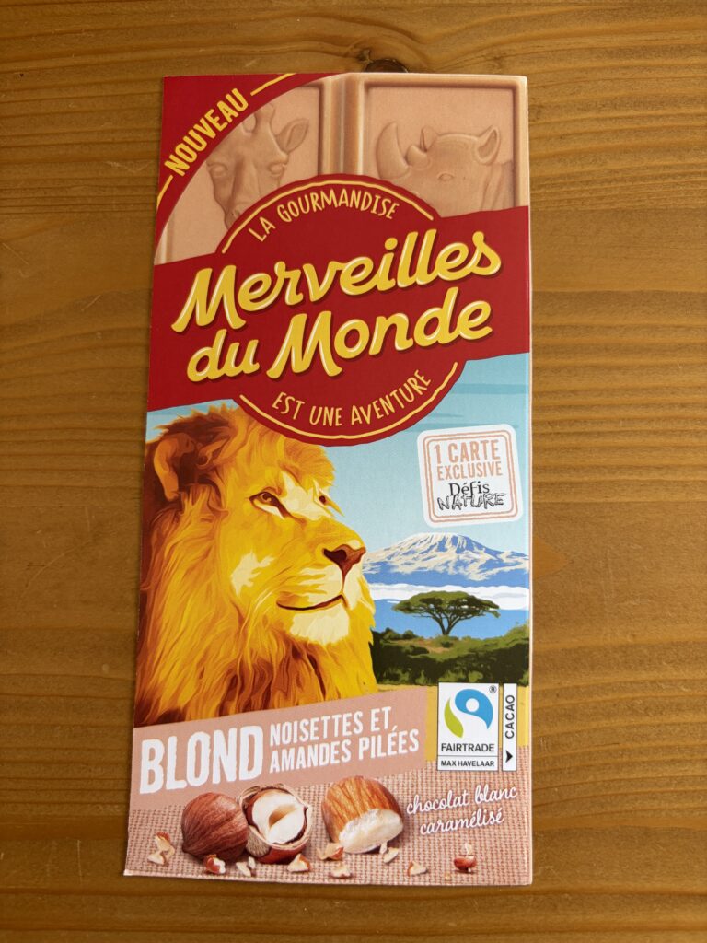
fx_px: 708
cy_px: 472
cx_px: 354
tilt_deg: -84.3
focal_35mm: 26
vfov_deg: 67.3
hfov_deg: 53.1
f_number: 1.6
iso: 80
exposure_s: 1/122
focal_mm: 5.96
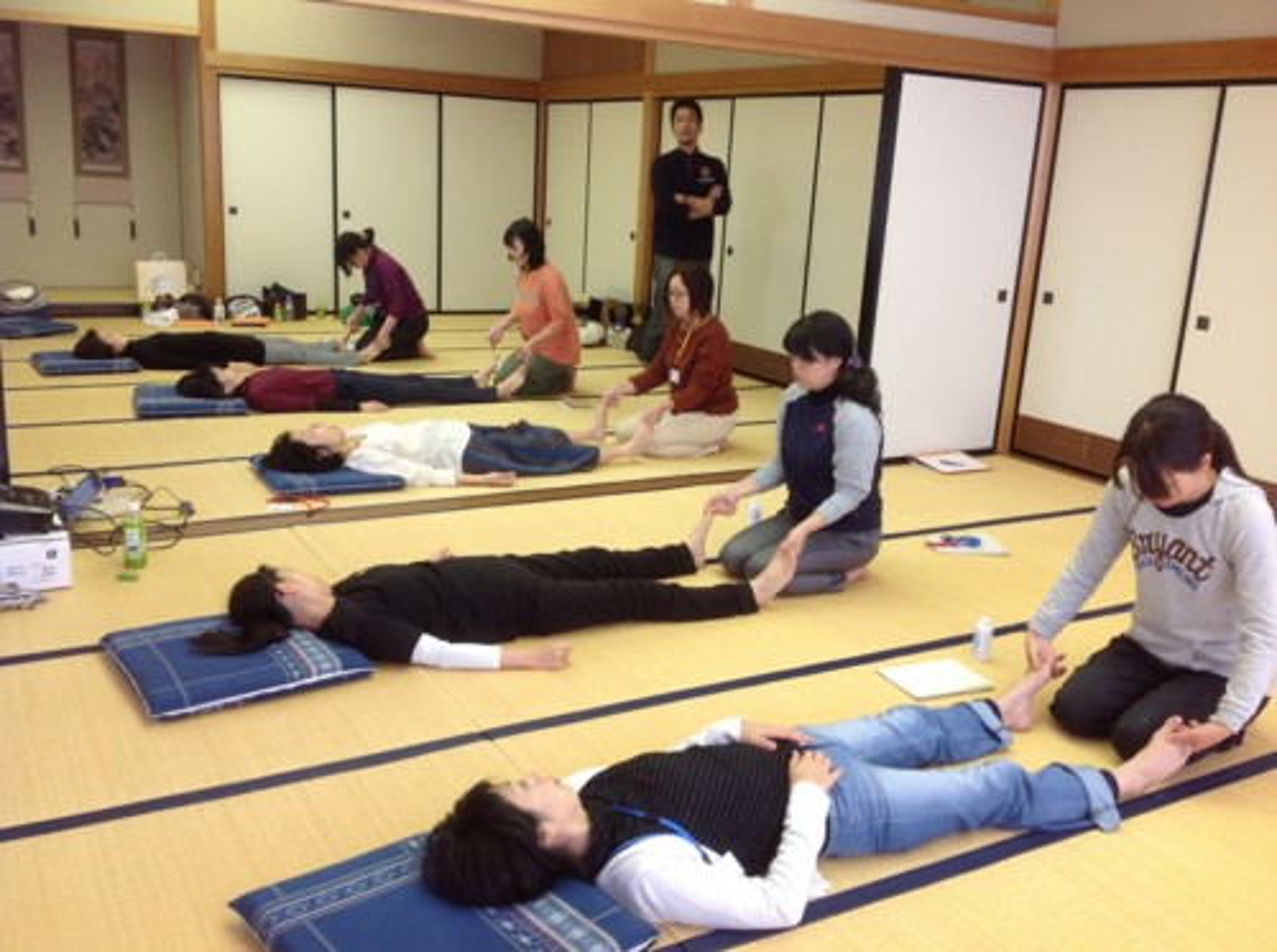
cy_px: 476
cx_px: 638
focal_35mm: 35
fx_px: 1289
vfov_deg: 40.6
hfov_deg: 52.7
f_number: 2.4
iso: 50
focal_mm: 4.28
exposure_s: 1/20
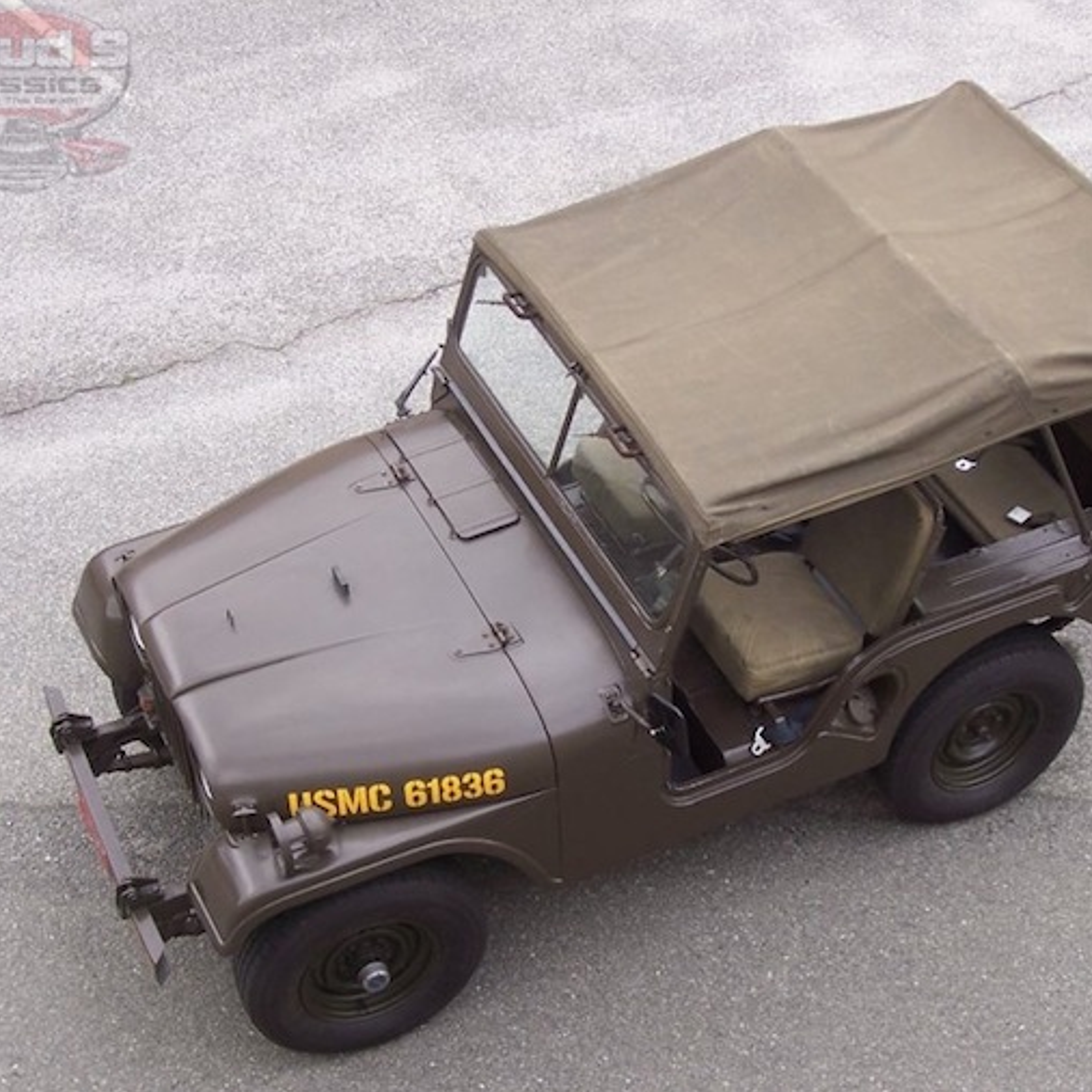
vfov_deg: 27.3
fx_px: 2248
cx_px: 628
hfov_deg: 27.3
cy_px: 546
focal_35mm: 63
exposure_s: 1/350
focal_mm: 8.6
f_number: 3.4
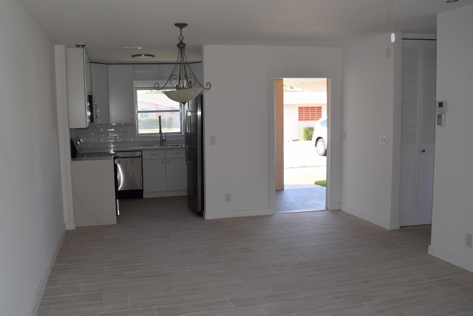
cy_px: 162
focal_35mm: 31
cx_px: 203
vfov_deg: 42.4
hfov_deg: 60.0
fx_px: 408
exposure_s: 1/125
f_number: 5.6
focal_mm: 18
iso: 280
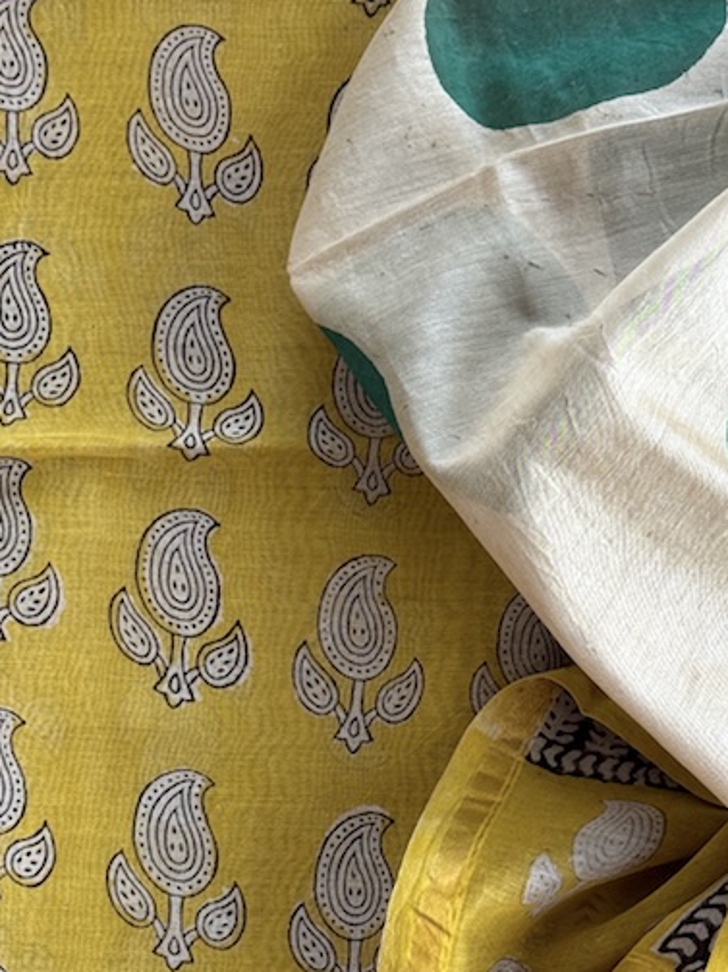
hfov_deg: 15.5
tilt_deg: -84.6
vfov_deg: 20.6
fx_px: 2665
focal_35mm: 95
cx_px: 486
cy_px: 634
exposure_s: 1/195
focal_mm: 6.76
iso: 50
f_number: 1.78
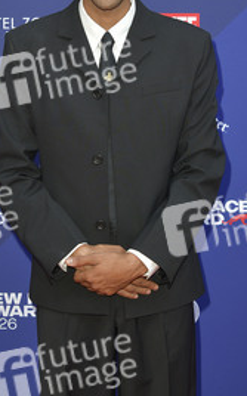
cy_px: 148
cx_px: 104
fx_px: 820
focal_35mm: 76
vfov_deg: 27.1
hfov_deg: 17.1
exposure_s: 1/200
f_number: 6.3
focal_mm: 50
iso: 640
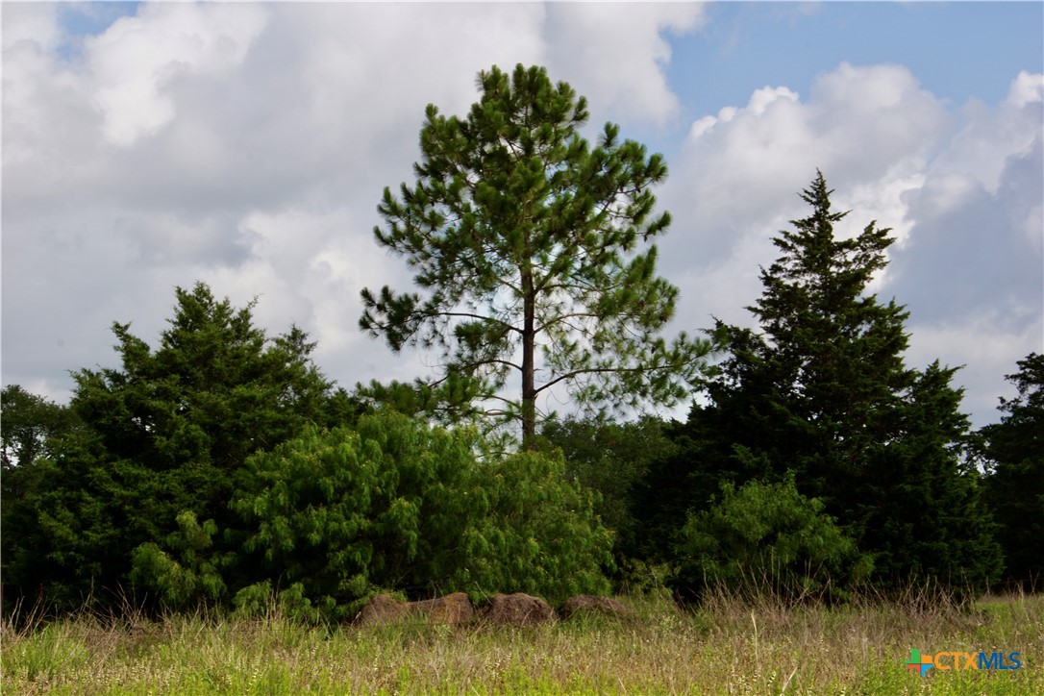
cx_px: 522
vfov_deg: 15.2
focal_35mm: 90
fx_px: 2610
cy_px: 348
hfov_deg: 22.6
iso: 100
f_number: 20
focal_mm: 60
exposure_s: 1/50
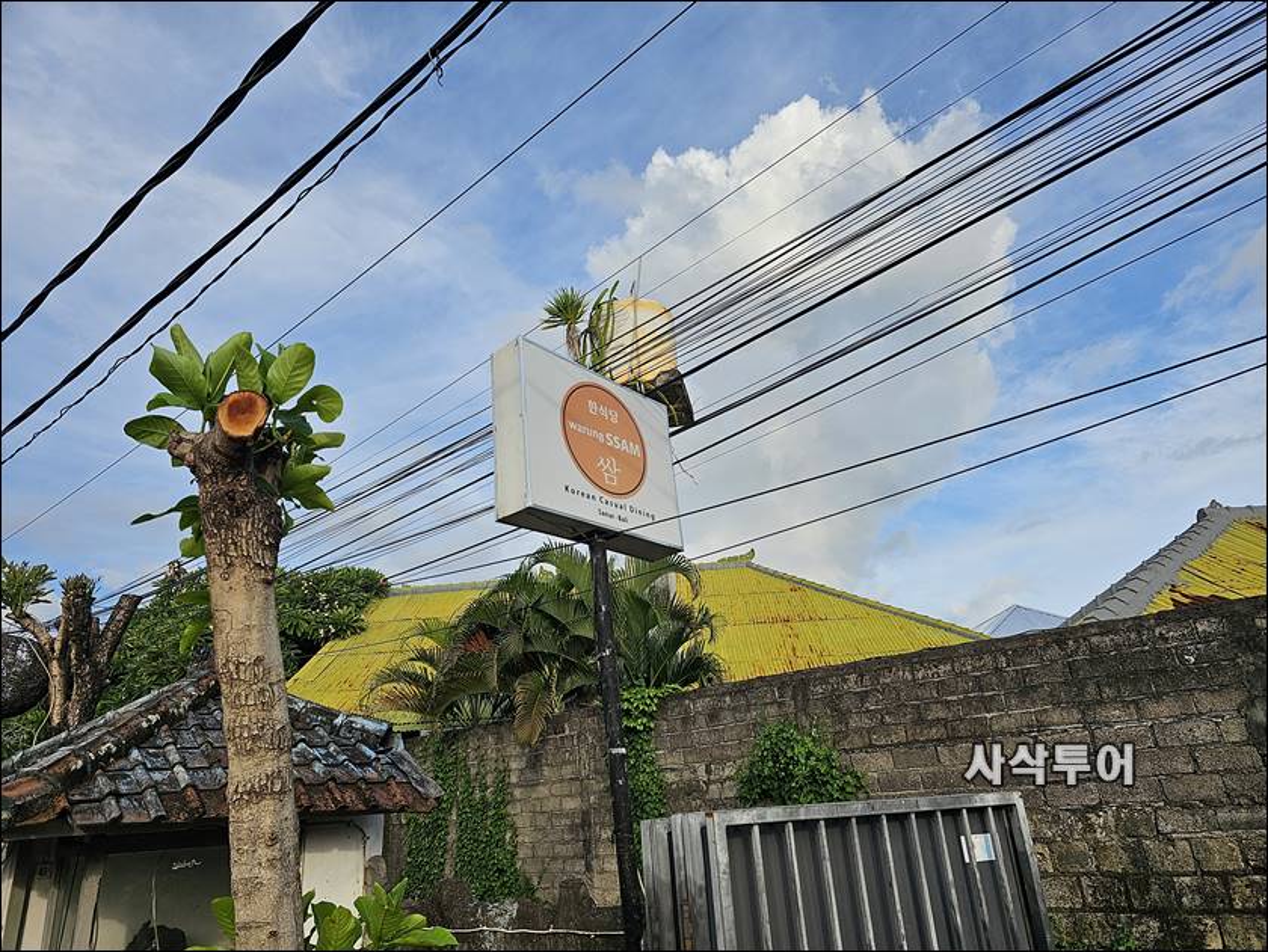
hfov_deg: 73.9
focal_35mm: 23
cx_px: 634
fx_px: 843
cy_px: 476
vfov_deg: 58.9
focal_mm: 6.3
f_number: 1.7
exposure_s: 1/1053
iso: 20
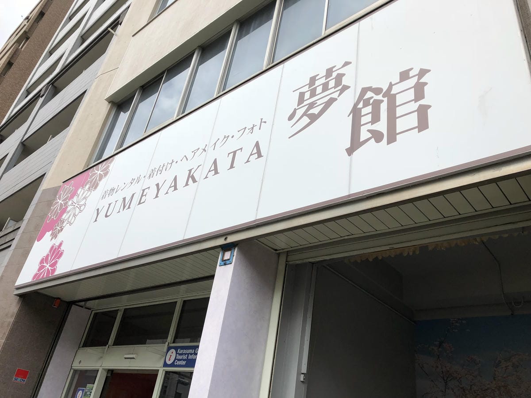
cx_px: 266
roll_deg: -9.9
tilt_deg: +29.3
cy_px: 199
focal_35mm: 29
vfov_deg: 48.2
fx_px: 445
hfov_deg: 61.7
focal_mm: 3.99
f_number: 1.8
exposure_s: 1/1736
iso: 20
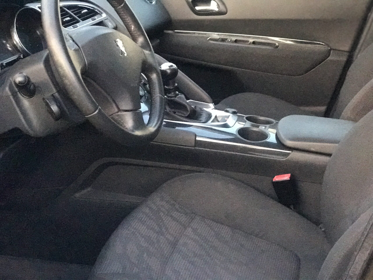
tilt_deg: -19.0
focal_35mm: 57
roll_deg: +2.3
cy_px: 140
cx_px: 186
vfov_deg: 25.7
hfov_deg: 33.8
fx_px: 614
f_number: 2.8
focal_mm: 6.6
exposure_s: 1/50
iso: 1250
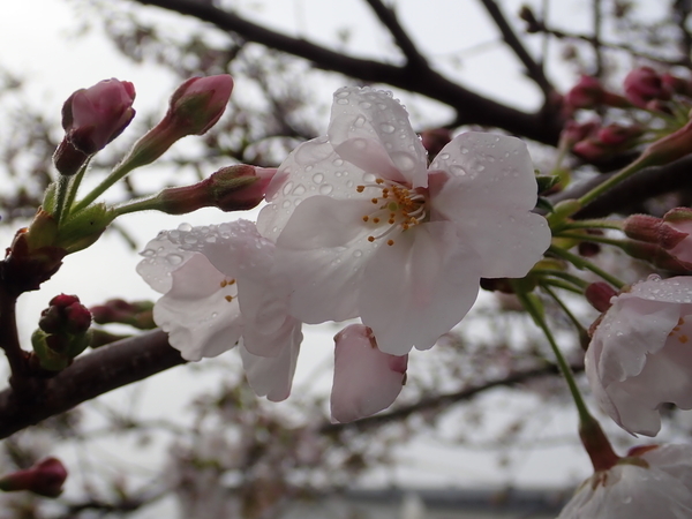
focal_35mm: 43
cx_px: 346
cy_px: 260
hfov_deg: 43.9
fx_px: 860
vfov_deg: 33.6
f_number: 4
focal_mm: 7.86
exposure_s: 1/800
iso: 100
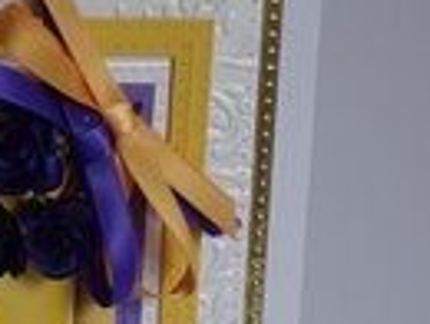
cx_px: -284
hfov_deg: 7.5
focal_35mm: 259
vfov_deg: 5.7
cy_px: 372
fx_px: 3223
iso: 160
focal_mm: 12.87
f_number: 5
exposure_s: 1/80
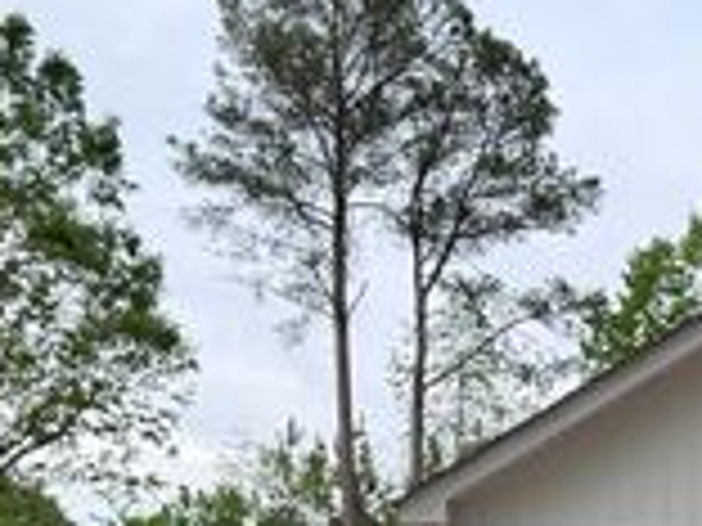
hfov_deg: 24.1
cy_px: 744
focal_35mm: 77
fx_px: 1562
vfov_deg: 17.5
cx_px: 716
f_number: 1.78
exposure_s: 1/317
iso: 100
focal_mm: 6.76
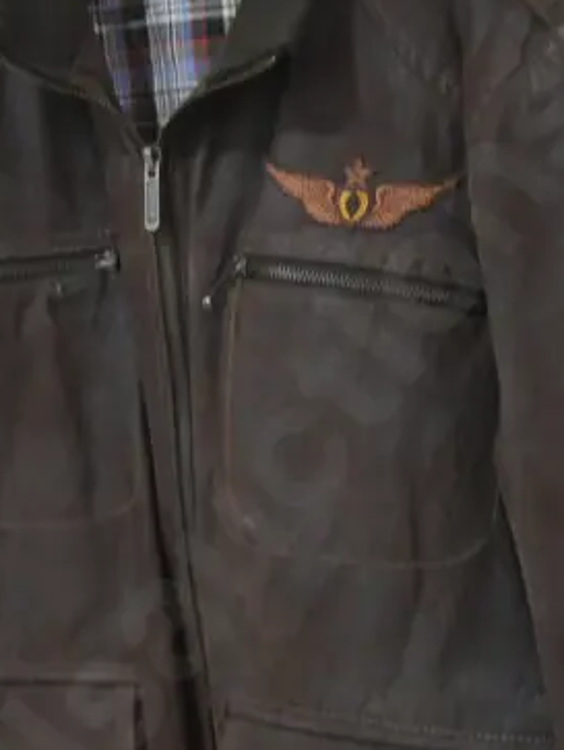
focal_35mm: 79
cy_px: 527
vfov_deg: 24.5
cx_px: 245
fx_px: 1713
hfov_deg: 18.7
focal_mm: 14
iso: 1250
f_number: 3.5
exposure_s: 1/60
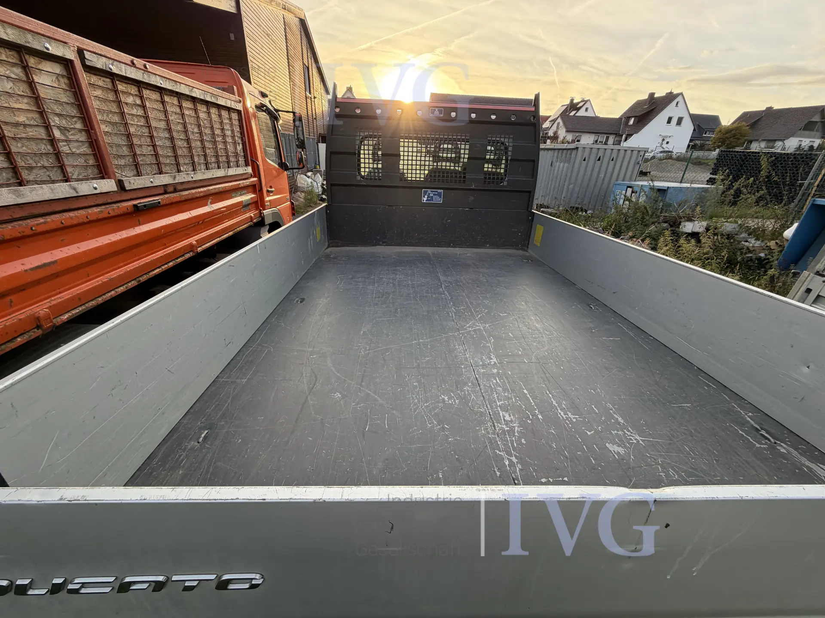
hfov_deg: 102.1
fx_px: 334
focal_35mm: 14
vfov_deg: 85.7
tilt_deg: -24.9
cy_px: 309
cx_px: 412
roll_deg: -2.1
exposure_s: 1/156
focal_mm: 2.22
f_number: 2.2
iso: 50
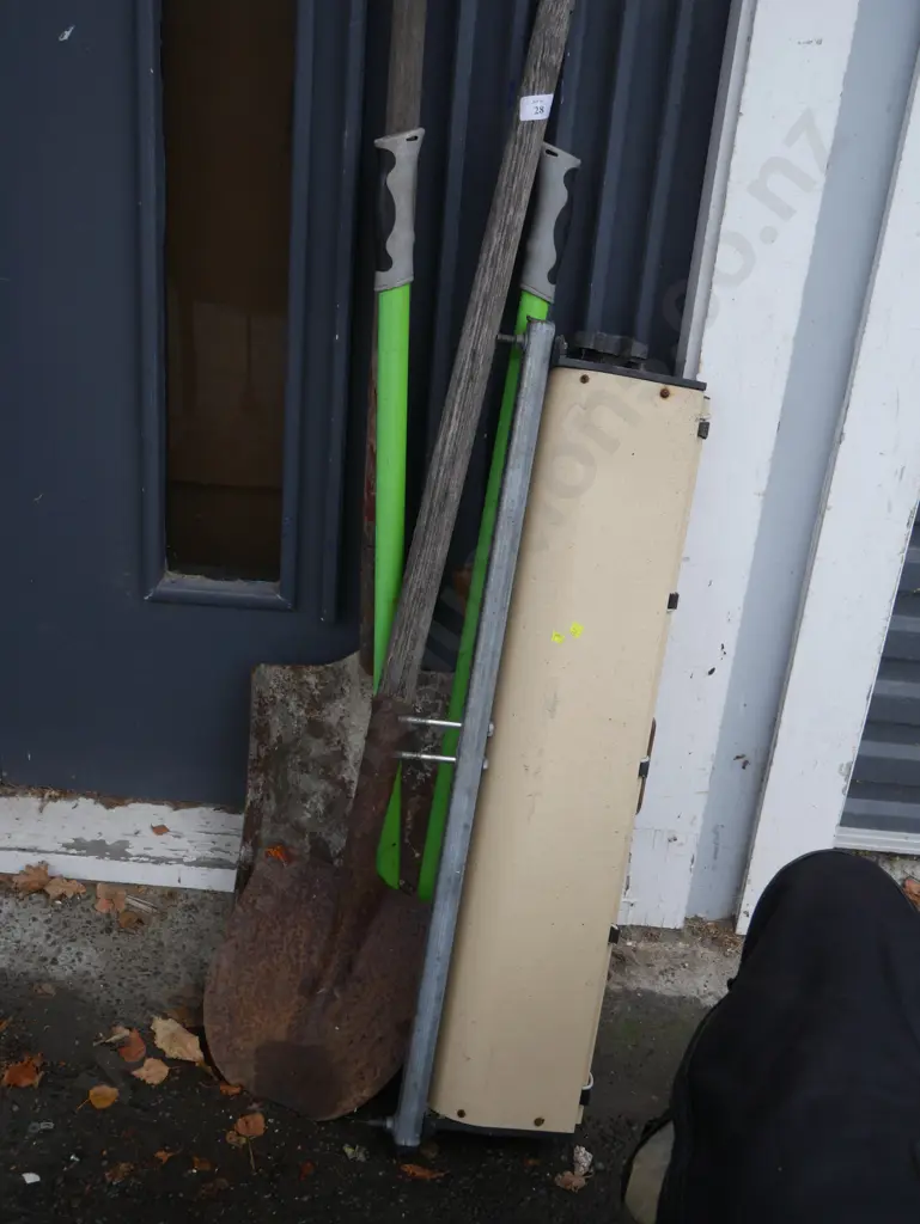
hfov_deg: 34.4
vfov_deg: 44.8
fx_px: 1487
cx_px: 460
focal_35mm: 42
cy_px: 612
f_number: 4.6
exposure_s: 1/60
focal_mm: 21
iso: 250
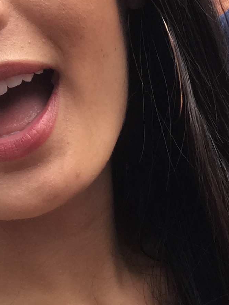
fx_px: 978
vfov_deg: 17.7
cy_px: 203
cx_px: 198
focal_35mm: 111
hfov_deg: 13.3
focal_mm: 2.87
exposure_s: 1/448
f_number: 2.2
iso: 25
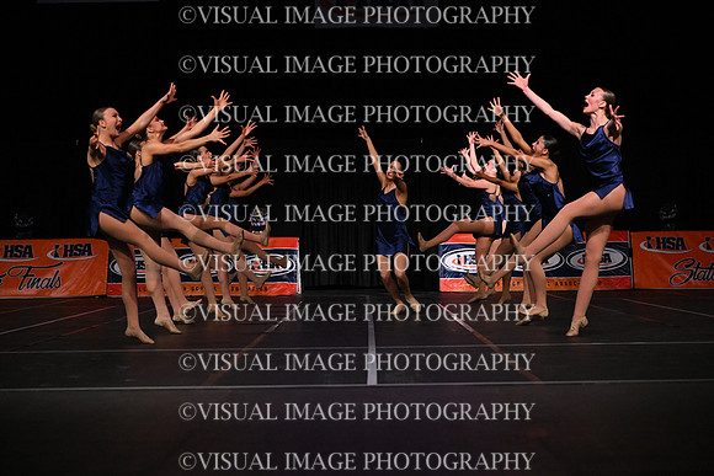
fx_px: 1547
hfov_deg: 26.0
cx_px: 357
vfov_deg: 17.5
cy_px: 238
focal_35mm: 78
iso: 8000
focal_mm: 78
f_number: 4
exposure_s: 1/1000
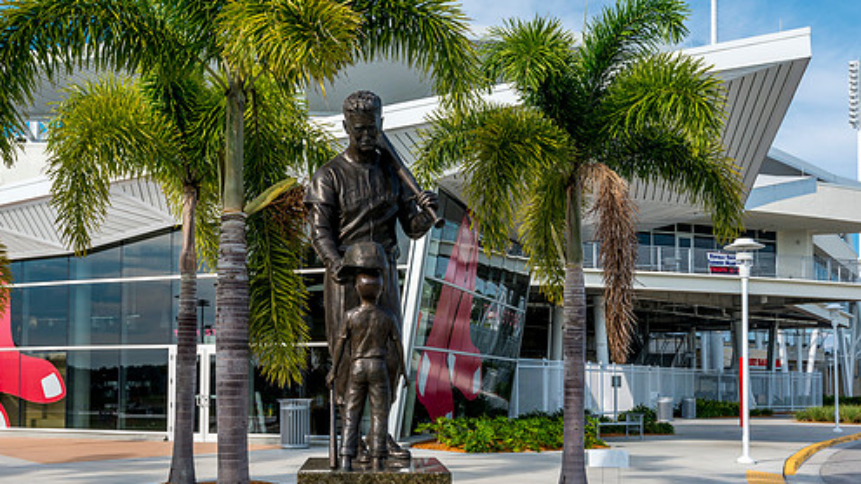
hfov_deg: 47.2
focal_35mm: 43
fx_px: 981
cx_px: 358
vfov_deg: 27.5
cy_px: 335
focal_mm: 35
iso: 200
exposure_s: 1/200
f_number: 14
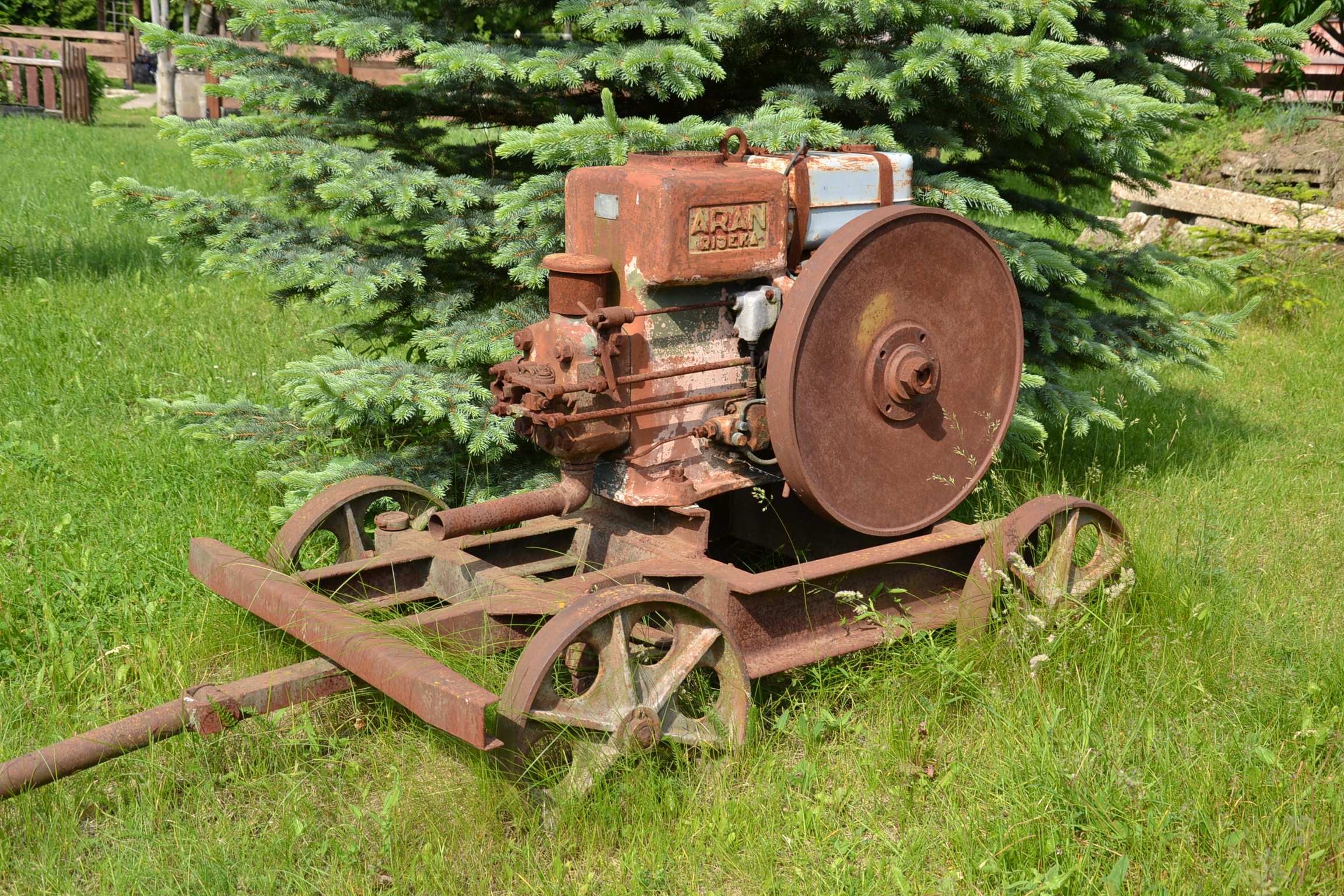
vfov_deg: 29.9
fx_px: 1680
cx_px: 672
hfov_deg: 43.6
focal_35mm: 45
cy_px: 448
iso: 100
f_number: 6.3
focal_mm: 30
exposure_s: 1/160
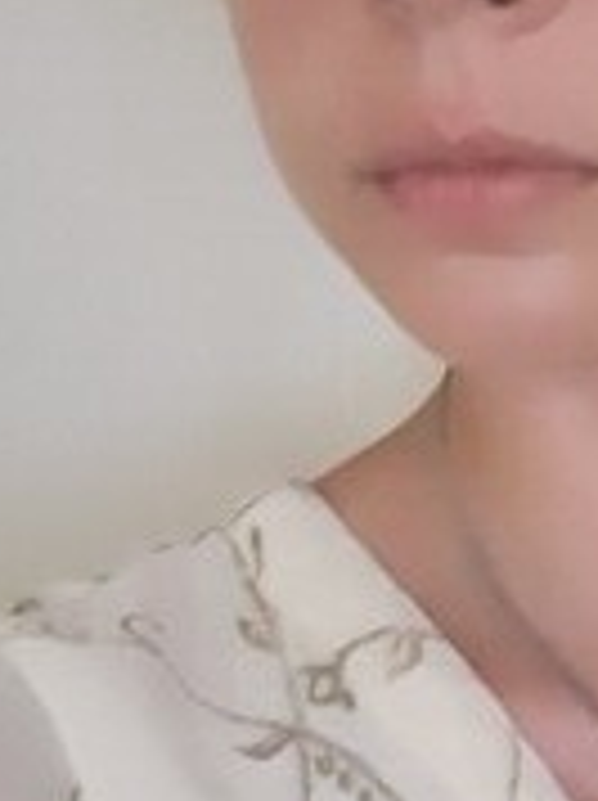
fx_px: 2494
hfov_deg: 13.4
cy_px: 256
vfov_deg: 18.2
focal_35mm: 108
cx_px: 652
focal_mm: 2.66
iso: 1250
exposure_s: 1/9
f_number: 2
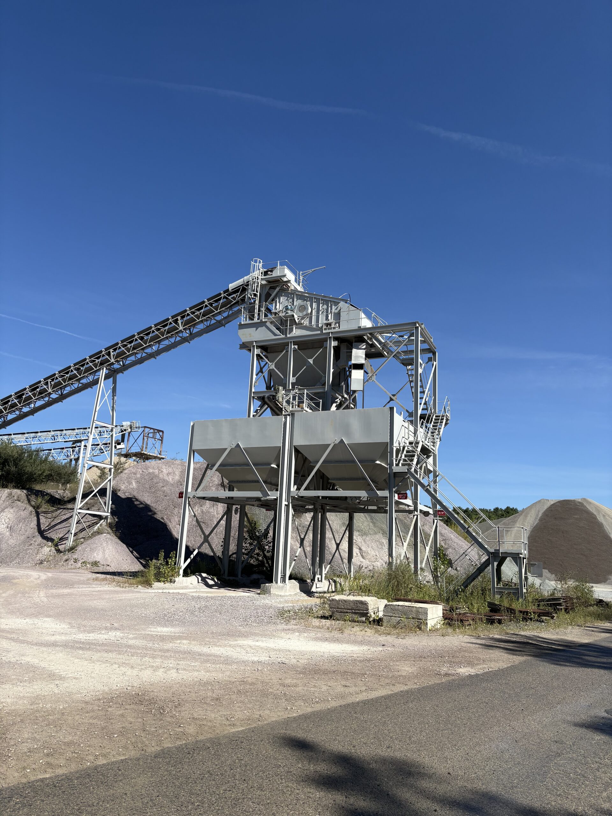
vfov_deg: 67.3
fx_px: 613
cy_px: 408
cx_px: 306
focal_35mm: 26
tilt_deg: +15.2
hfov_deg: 53.1
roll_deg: -2.3
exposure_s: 1/4065
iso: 50
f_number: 1.6
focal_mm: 5.96
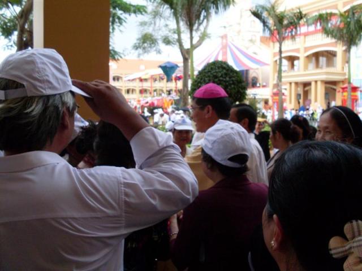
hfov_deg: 49.0
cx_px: 181
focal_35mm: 38
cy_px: 136
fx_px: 397
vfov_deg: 37.7
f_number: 2.8
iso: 200
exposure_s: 1/500
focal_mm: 6.3
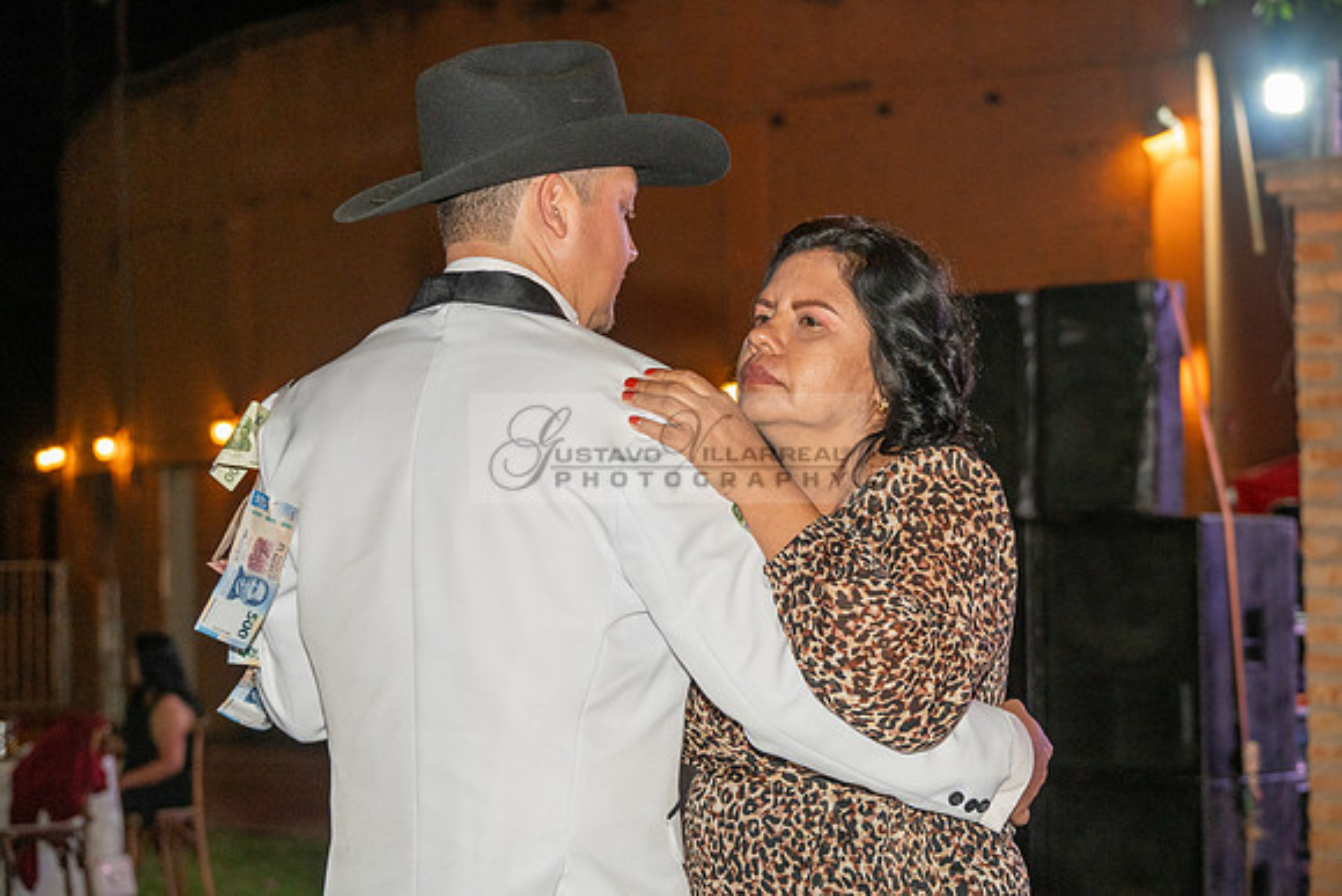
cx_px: 671
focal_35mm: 79
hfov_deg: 25.7
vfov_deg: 17.3
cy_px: 448
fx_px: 2945
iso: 2000
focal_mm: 79
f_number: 6
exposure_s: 1/200
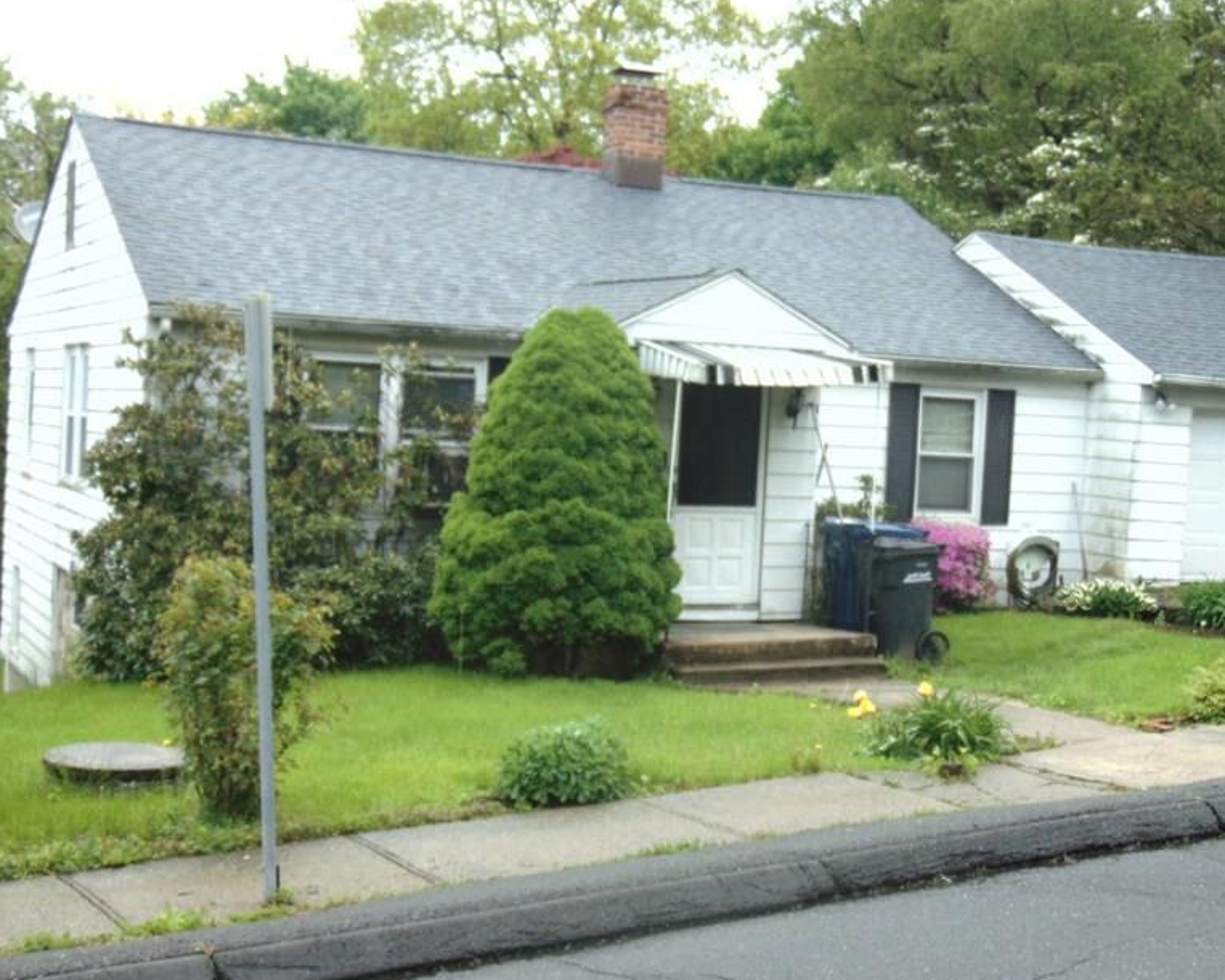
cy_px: 491
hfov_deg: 34.0
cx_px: 769
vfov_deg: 27.6
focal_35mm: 55
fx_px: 1995
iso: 80
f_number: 3.3
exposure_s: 1/200
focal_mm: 7.6
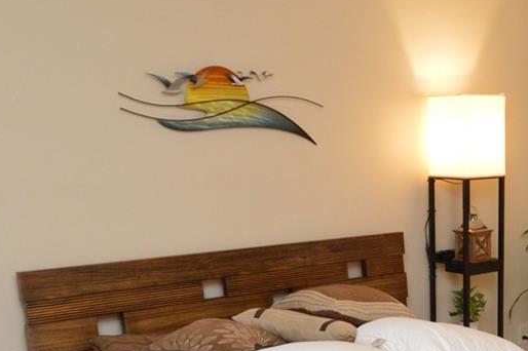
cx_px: 430
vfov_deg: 23.1
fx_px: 821
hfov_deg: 34.5
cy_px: 358
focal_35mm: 56
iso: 1100
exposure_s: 1/60
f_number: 4
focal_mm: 12
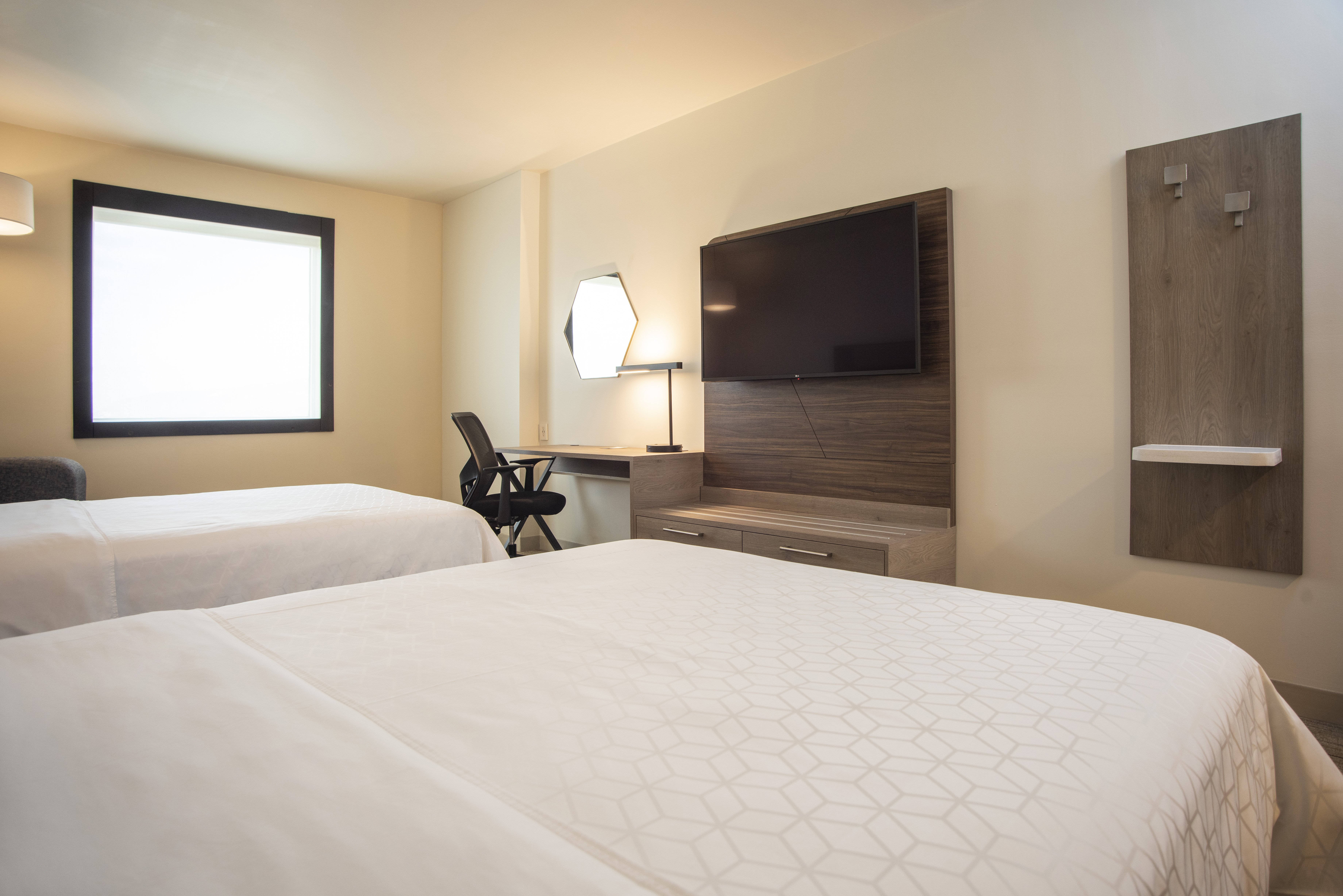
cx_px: 672
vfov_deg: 62.0
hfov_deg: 84.0
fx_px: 746
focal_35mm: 20
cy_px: 448
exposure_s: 1/10
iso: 200
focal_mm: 20
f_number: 8
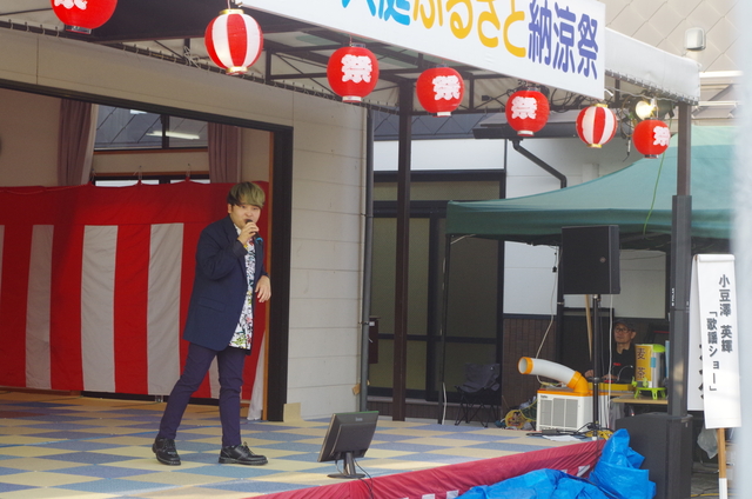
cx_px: 376
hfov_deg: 24.8
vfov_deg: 16.6
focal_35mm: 82
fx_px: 1709
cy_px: 250
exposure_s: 1/125
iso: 800
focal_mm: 55
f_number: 11
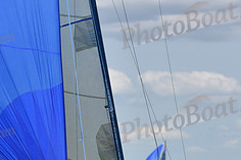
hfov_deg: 4.2
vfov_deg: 2.8
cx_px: 68
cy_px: 184
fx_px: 3291
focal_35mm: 492
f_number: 7.1
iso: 400
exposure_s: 1/800
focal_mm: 200
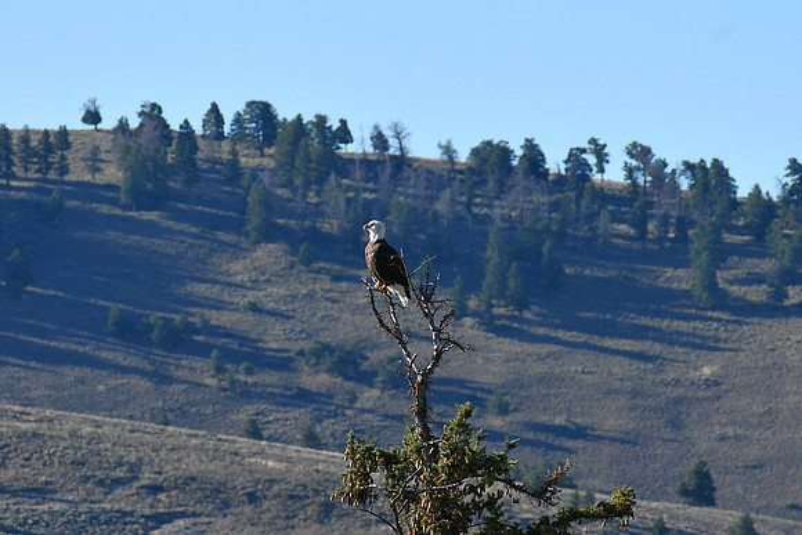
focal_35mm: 450
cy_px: 268
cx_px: 401
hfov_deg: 4.6
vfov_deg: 3.1
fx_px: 10027
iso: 200
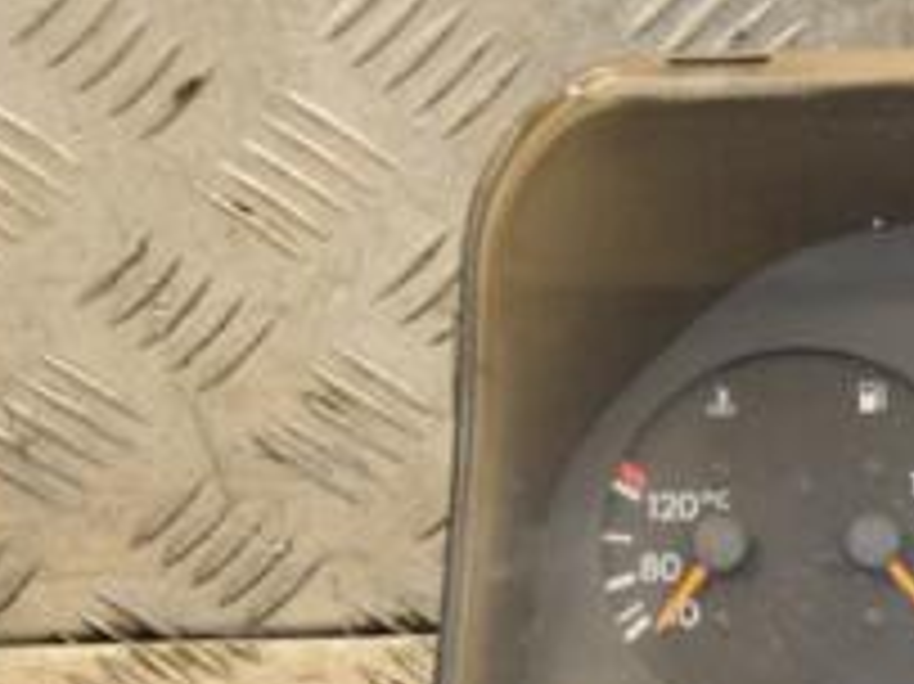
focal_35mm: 162
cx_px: 1288
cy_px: 572
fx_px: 4275
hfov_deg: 11.8
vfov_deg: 9.1
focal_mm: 38
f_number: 5
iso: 800
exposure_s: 1/125
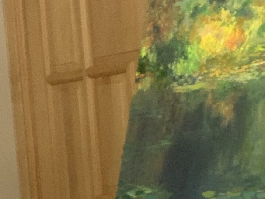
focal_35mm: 114
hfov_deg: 17.1
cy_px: 210
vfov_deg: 12.8
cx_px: 53
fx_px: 873
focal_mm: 2.87
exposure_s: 1/50
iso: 250
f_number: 2.2
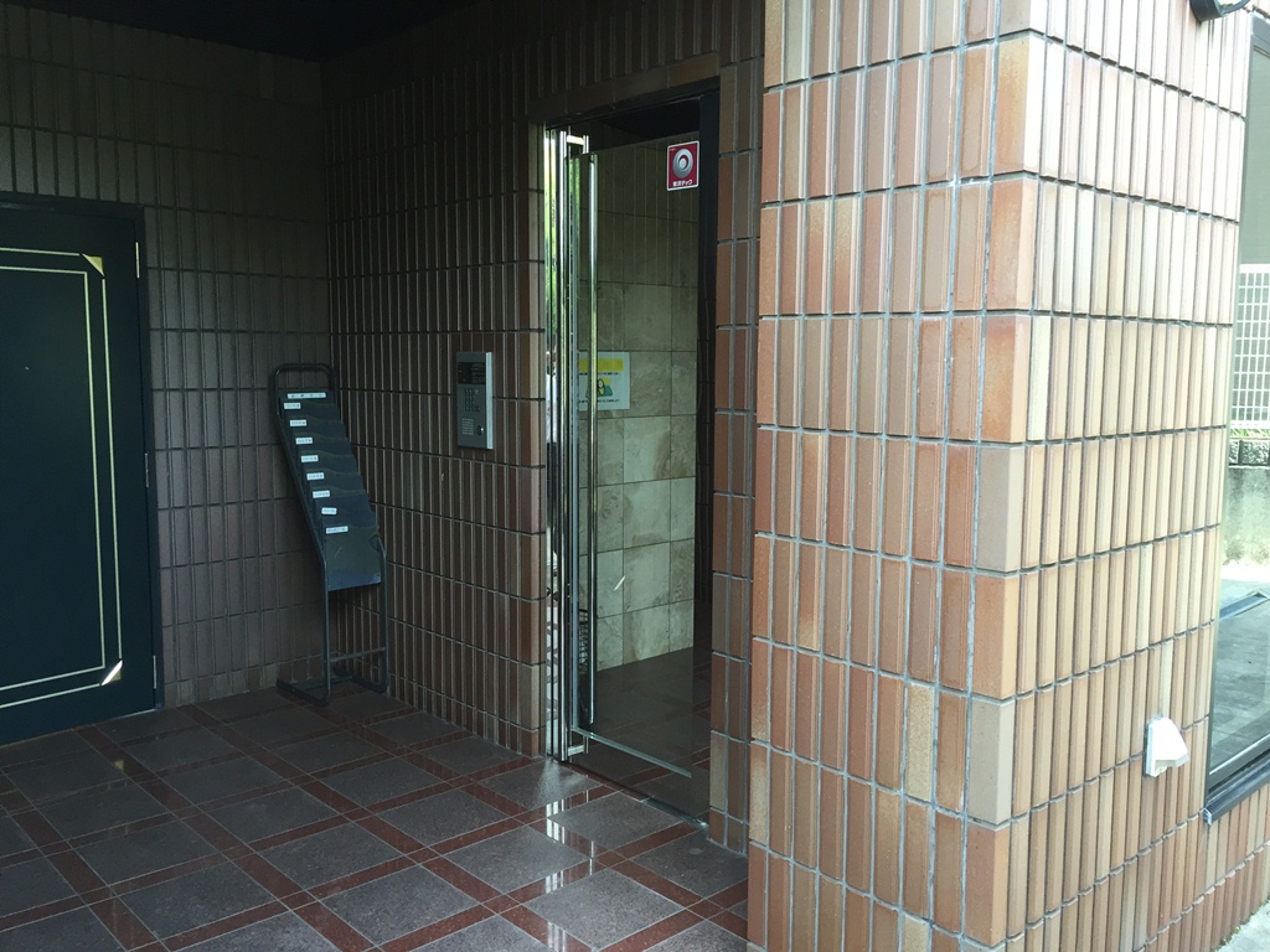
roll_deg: -1.3
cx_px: 635
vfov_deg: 48.2
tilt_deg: -5.8
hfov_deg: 61.7
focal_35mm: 29
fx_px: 1064
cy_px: 476
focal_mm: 4.15
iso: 32
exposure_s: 1/30
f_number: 2.2
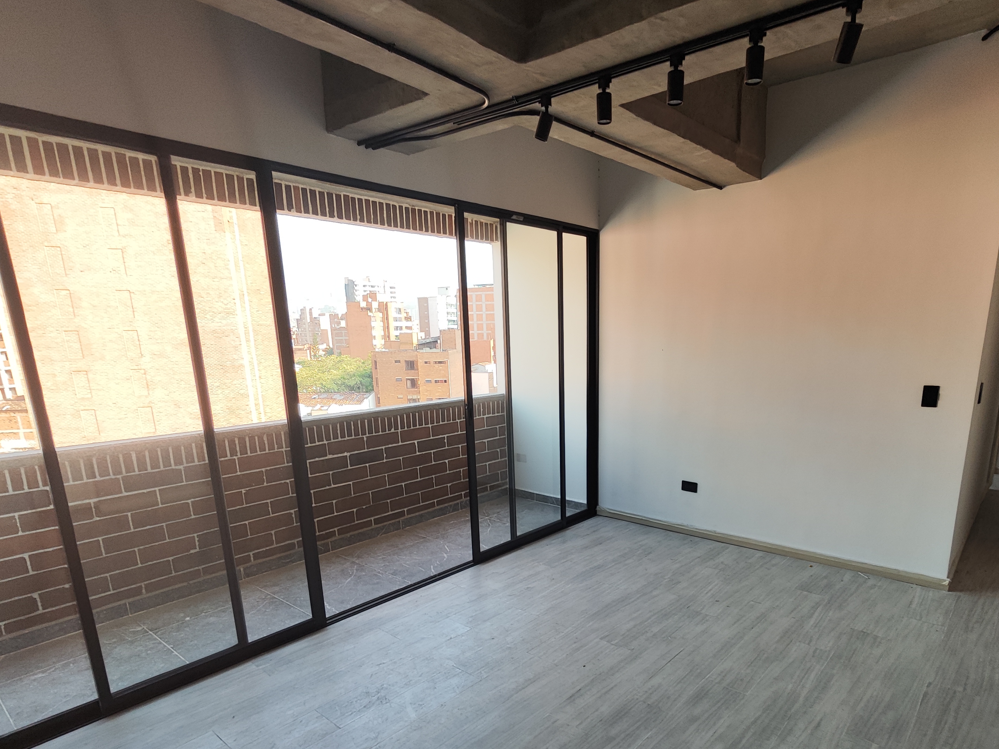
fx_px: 577
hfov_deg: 81.2
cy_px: 482
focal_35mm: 20
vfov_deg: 64.7
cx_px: 573
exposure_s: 1/120
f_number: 2.2
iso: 70
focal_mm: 2.16
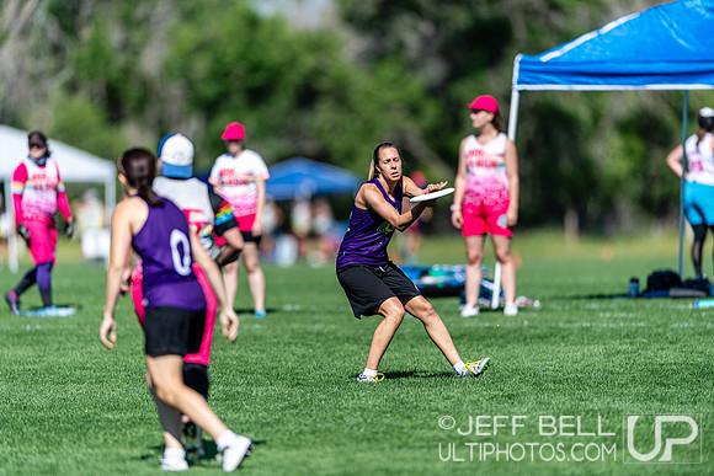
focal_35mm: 400
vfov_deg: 3.4
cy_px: 238
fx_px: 7935
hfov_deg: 5.2
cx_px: 357
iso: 110
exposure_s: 1/2500
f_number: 2.8
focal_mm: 400
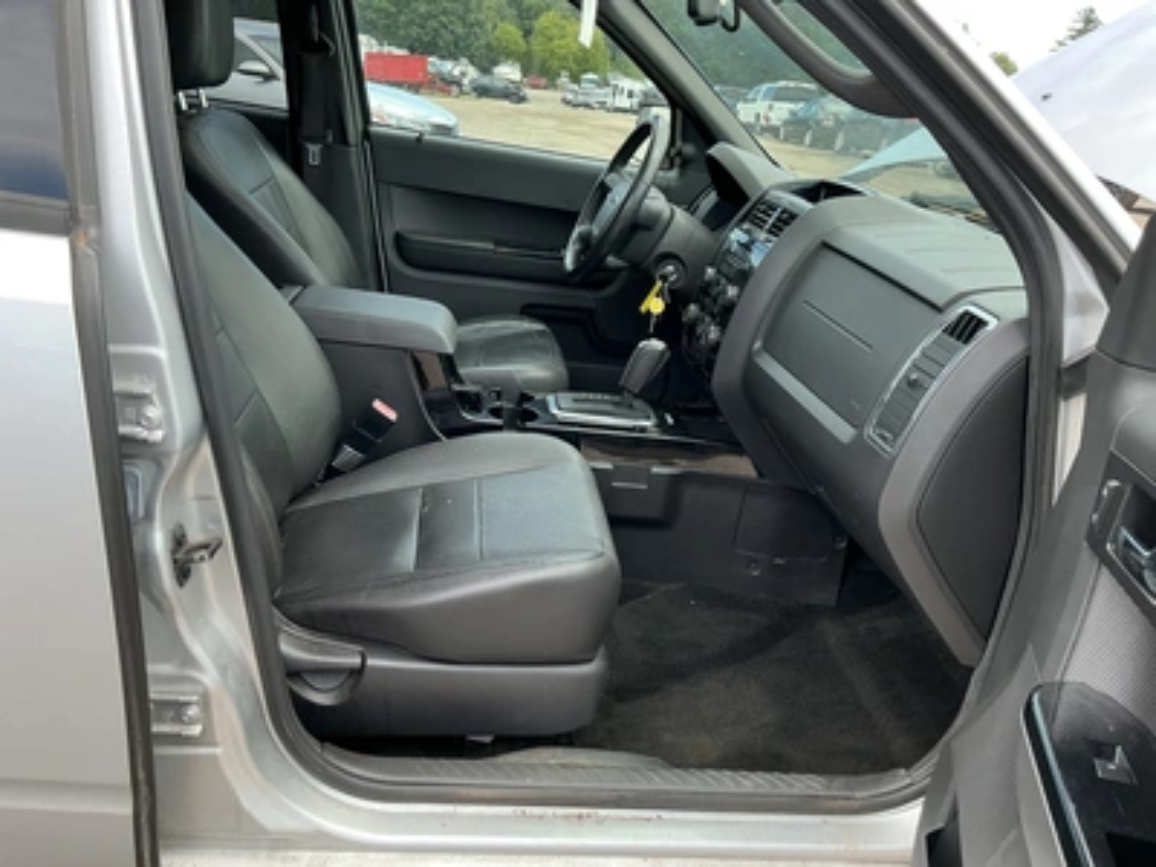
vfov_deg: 49.7
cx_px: 578
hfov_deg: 63.4
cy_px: 434
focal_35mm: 28
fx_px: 935
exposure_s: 1/122
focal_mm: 3
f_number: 1.8
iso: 20
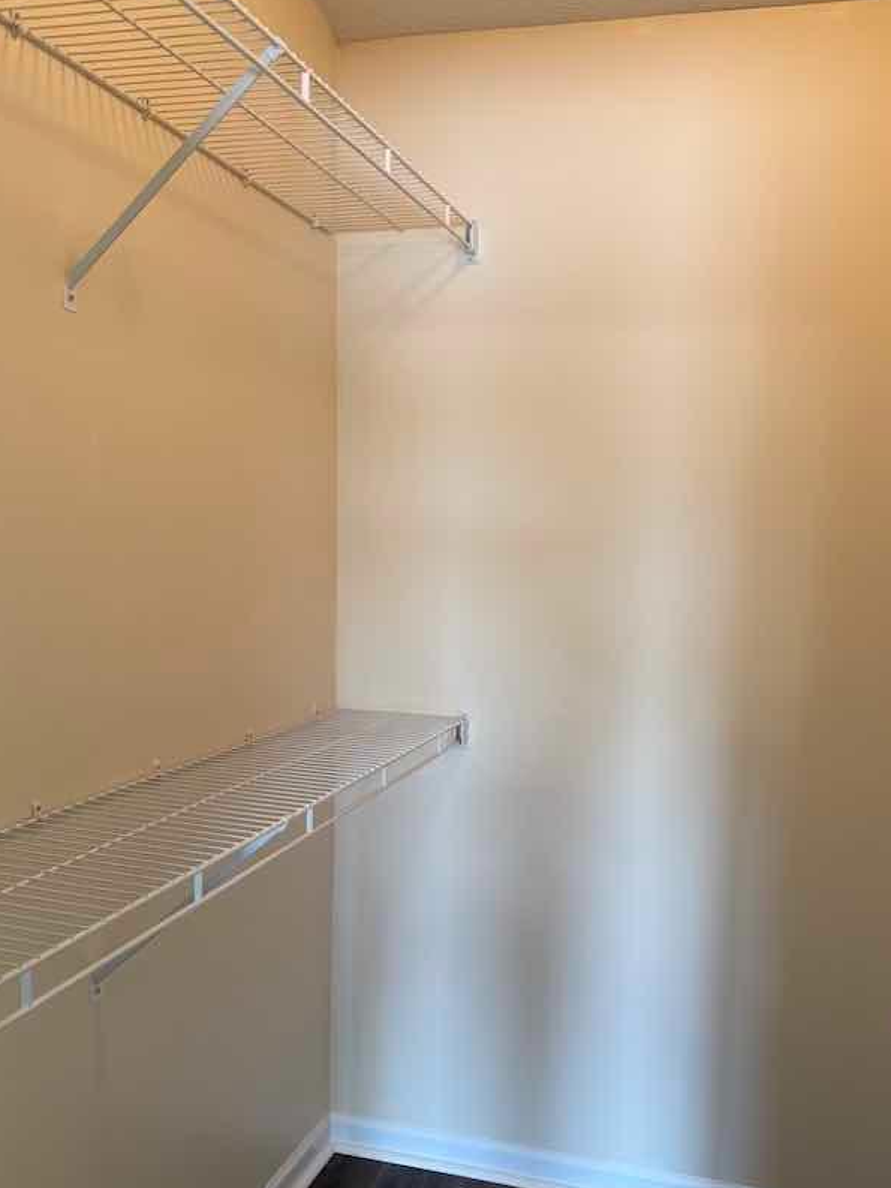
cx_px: 520
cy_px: 697
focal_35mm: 31
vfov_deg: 58.0
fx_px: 1064
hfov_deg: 45.3
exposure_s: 1/60
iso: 160
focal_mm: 6.76
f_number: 1.78
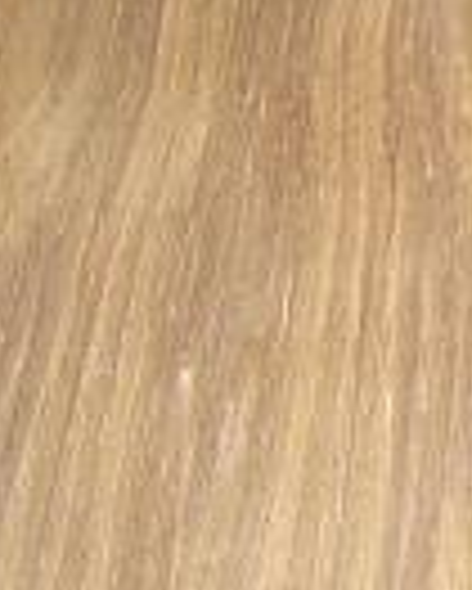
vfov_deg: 11.6
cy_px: -254
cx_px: 1097
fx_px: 2791
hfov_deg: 8.8
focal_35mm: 160
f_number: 2.7
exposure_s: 1/60
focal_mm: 6.2
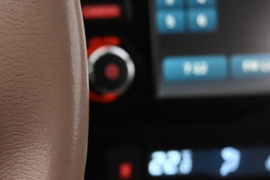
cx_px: -165
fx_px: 860
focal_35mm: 115
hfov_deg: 16.0
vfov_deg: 11.9
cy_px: 118
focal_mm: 34.5
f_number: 5
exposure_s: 1/60
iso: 3200
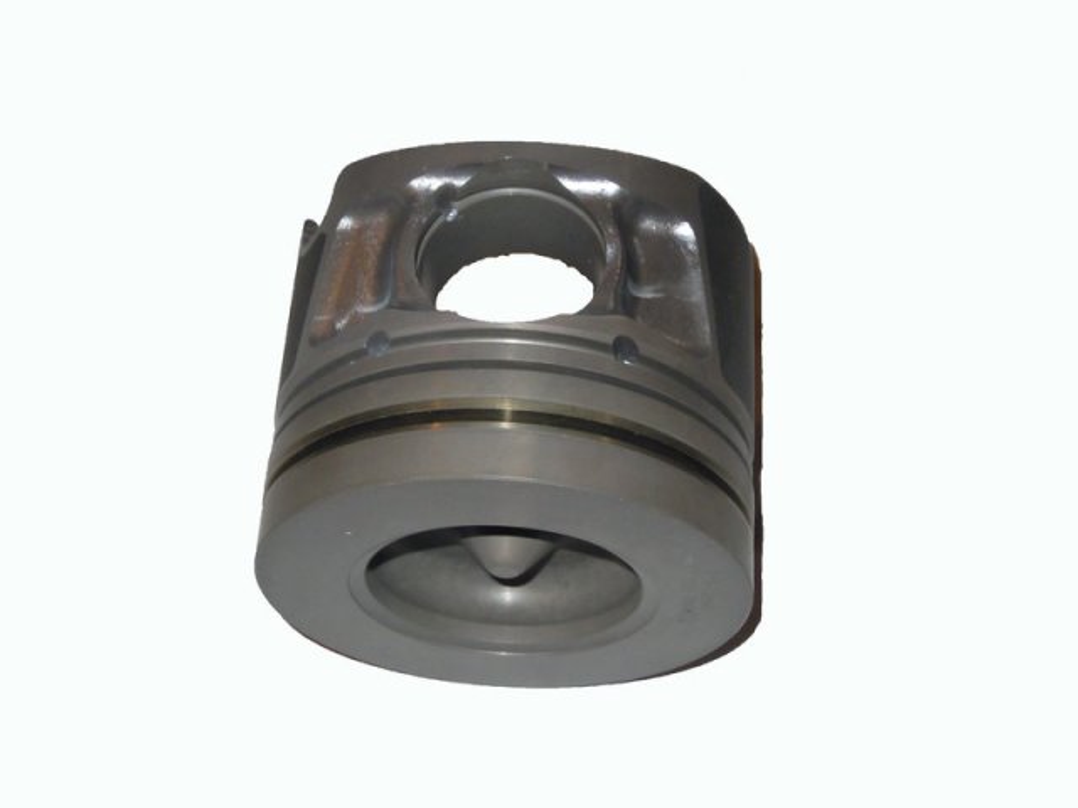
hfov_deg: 35.5
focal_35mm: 54
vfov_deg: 27.0
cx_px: 539
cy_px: 404
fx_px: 1682
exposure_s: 1/40
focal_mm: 9.6
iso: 320
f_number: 3.7
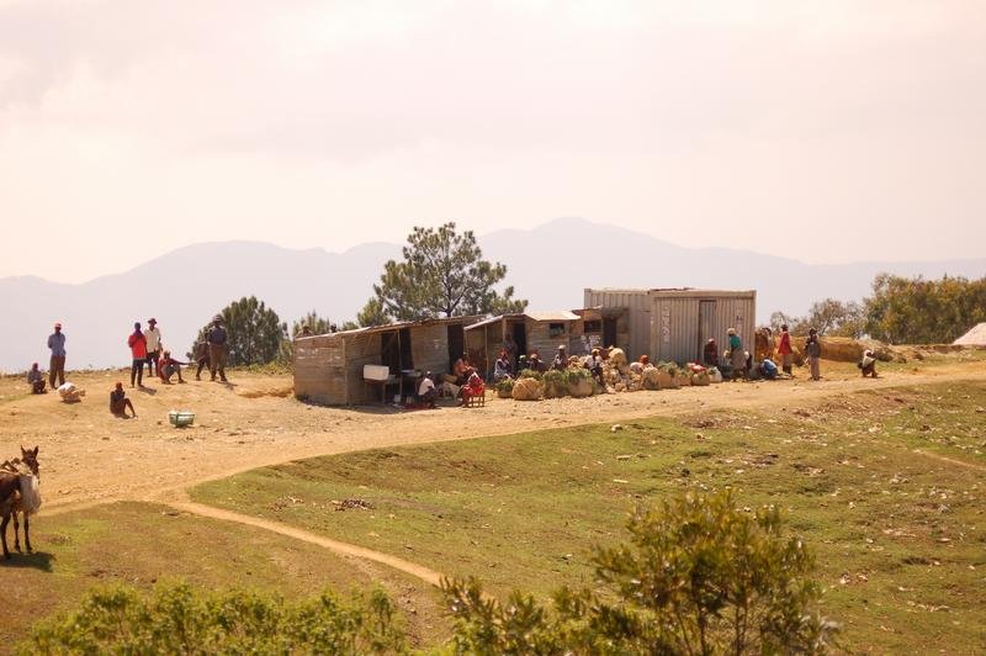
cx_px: 493
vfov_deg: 11.4
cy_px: 328
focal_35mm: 120
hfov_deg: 17.1
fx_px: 3284
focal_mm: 80
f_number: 5.6
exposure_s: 1/640
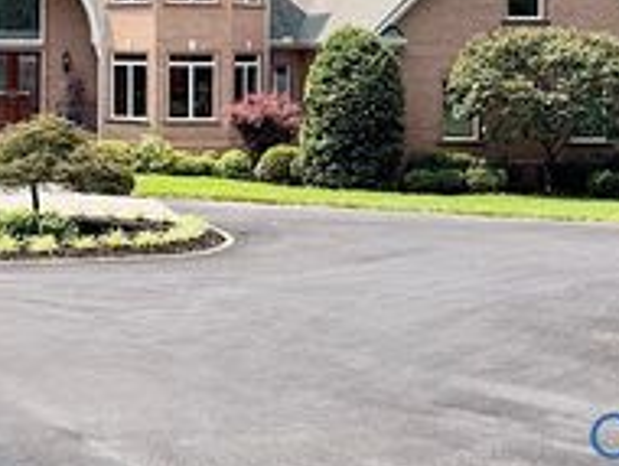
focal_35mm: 63
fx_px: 1128
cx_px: 101
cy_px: -132
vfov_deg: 21.3
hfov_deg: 29.8
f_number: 1.78
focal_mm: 6.76
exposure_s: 1/1770
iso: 100
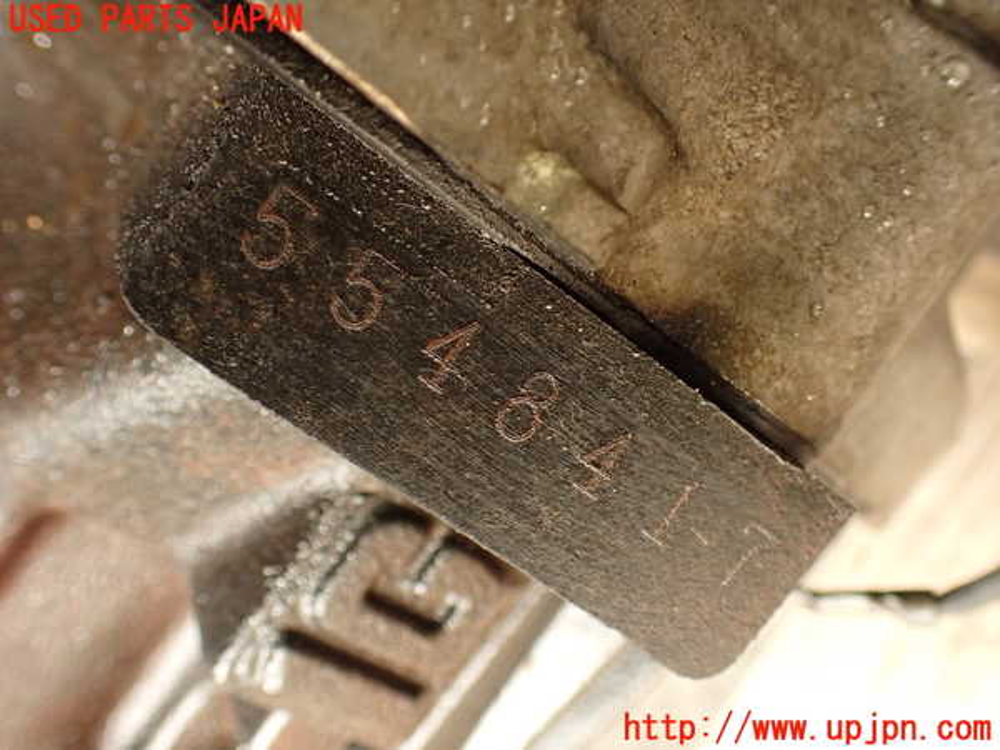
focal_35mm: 32
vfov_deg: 44.2
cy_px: 375
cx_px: 500
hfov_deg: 56.8
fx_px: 924
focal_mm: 5.79
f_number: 2.4
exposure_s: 1/30
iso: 400
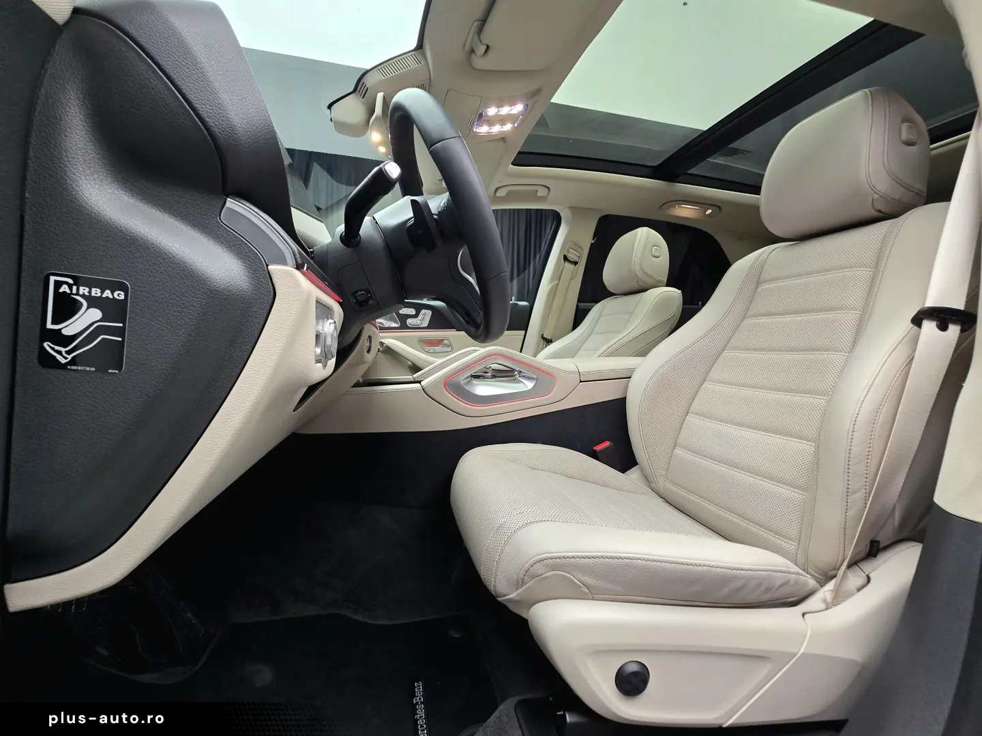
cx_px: 491
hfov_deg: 106.2
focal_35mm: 13
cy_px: 368
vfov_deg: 89.9
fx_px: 369
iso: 100
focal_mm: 2.2
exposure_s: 1/50.3
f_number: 2.2
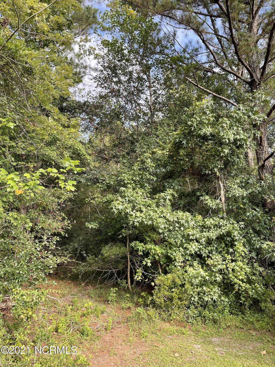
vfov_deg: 67.3
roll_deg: -1.2
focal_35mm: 26
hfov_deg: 53.1
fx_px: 275
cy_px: 184
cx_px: 138
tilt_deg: +10.5
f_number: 1.6
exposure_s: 1/343
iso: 32
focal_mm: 5.1
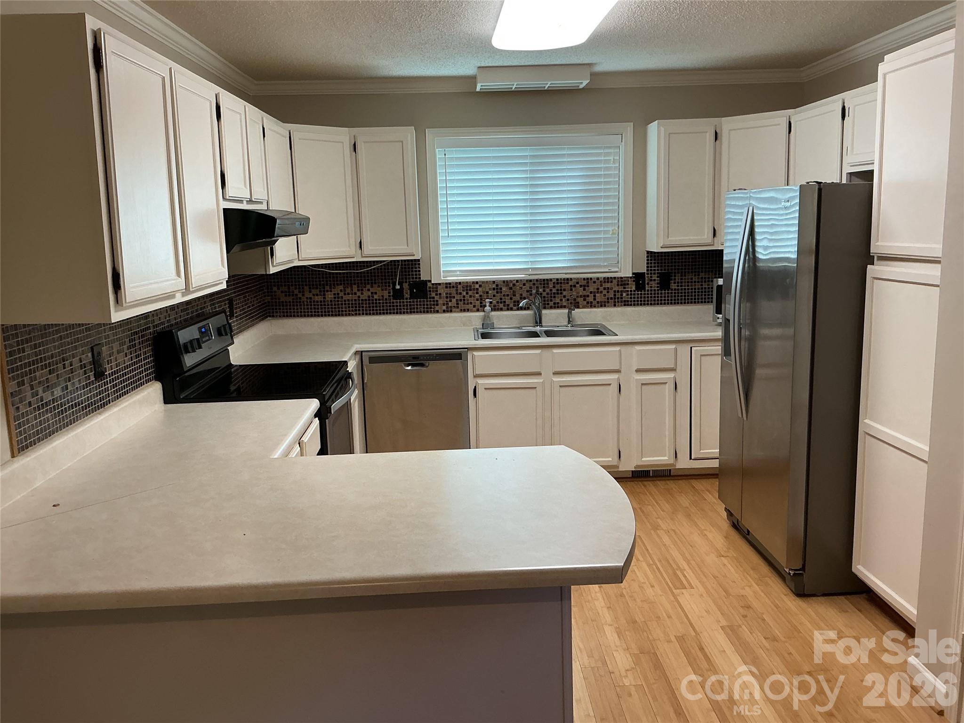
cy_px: 362
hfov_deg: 61.7
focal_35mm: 29
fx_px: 808
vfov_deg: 48.2
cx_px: 482
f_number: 1.8
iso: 50
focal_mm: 3
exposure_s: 1/60
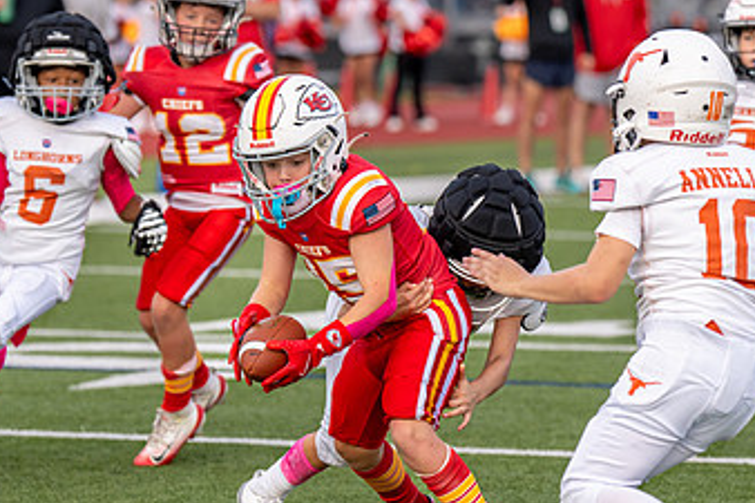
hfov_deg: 7.3
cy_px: 244
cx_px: 395
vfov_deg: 4.9
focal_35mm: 282
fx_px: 5911
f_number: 2.8
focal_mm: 126
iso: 400
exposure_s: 1/2500
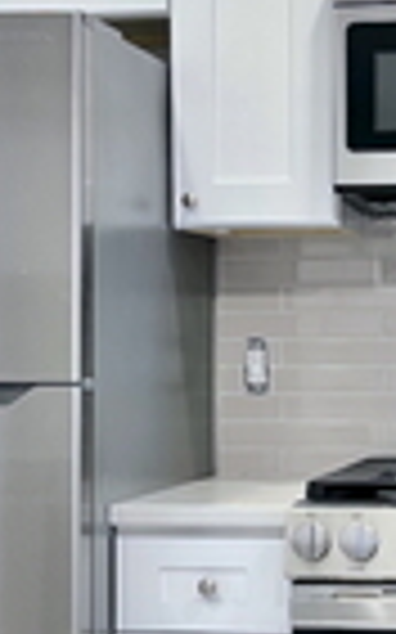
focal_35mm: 98
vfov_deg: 21.2
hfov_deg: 13.2
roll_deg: +0.1
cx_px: 344
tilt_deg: -0.5
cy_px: 342
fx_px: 1694
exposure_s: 1/60
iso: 125
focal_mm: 5.7
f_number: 1.5
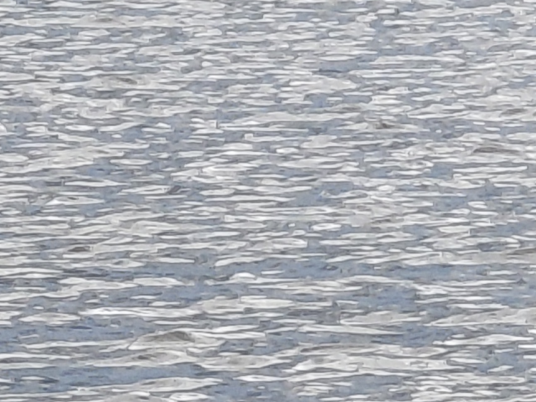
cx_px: -243
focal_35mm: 913
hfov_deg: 2.2
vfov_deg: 1.6
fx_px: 14139
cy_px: -118
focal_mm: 13.3
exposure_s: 1/560
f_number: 2.55
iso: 50
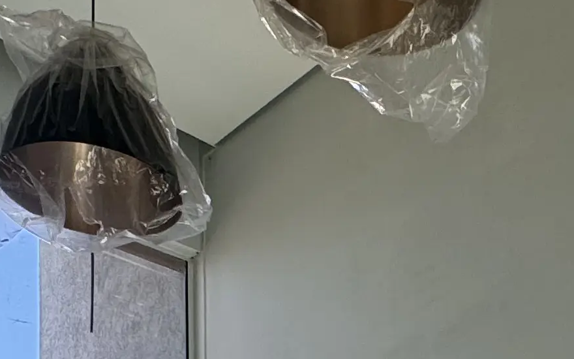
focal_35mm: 68
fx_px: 1064
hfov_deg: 28.8
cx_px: 534
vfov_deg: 15.3
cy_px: 723
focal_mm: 2.22
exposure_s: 1/225
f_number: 2.2
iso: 40
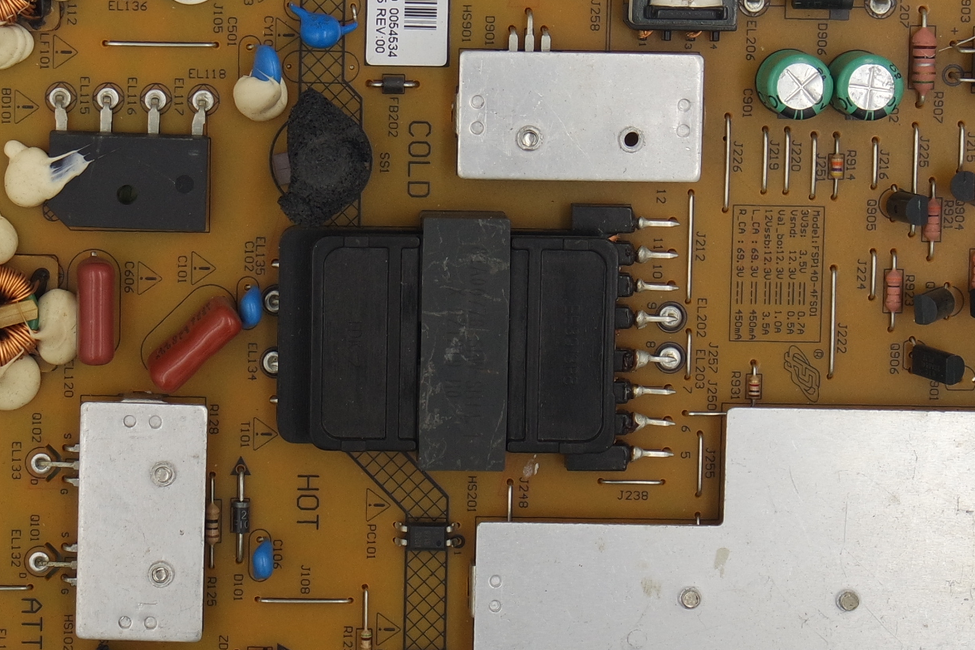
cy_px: 259
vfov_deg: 11.8
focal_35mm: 116
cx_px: 325
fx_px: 3142
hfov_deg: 17.6
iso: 160
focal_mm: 18
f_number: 5
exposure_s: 1/125
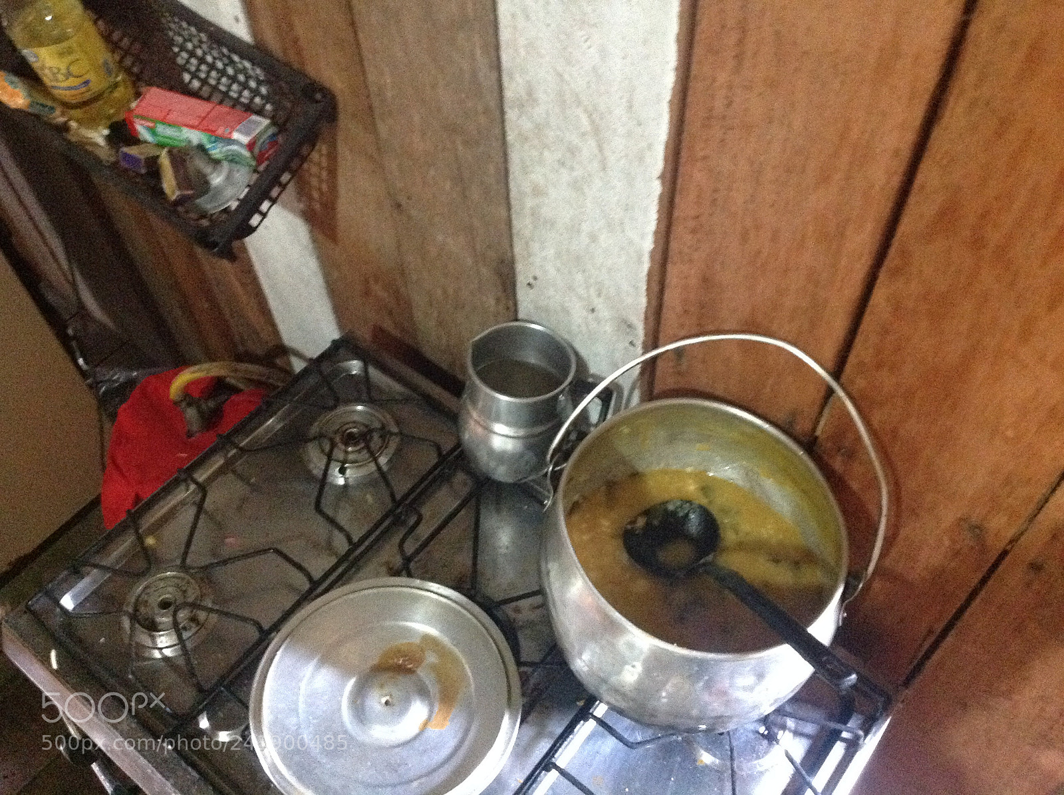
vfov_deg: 40.6
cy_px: 398
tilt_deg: -53.0
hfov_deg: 52.7
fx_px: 1074
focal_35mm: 35
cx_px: 532
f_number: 2.4
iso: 800
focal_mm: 4.28
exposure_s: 1/15
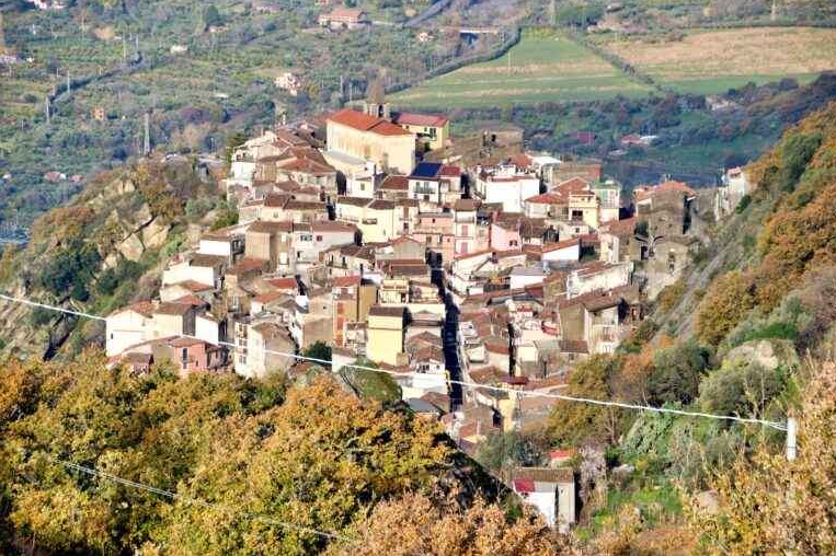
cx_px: 420
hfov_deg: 13.0
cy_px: 277
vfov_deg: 8.7
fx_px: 3679
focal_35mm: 159
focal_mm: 105
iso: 100
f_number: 7.1
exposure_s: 1/200
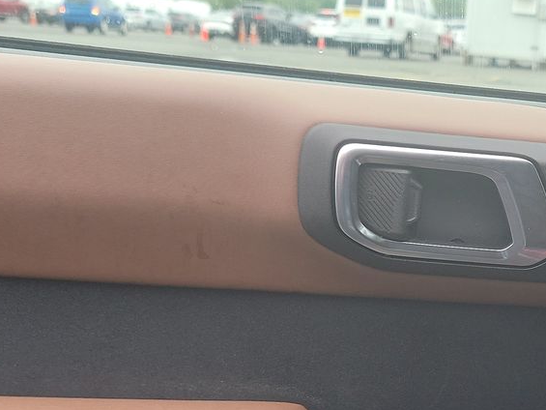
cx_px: 437
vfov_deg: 20.5
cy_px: 460
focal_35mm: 68
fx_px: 1073
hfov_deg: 28.0
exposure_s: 1/153
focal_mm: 6.7
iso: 50
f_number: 1.8
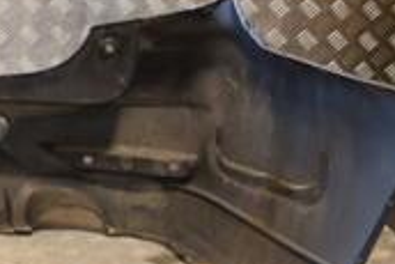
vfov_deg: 12.4
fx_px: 1205
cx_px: -216
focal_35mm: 110
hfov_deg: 16.7
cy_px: 23
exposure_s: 1/160
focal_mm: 21
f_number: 5
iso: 800
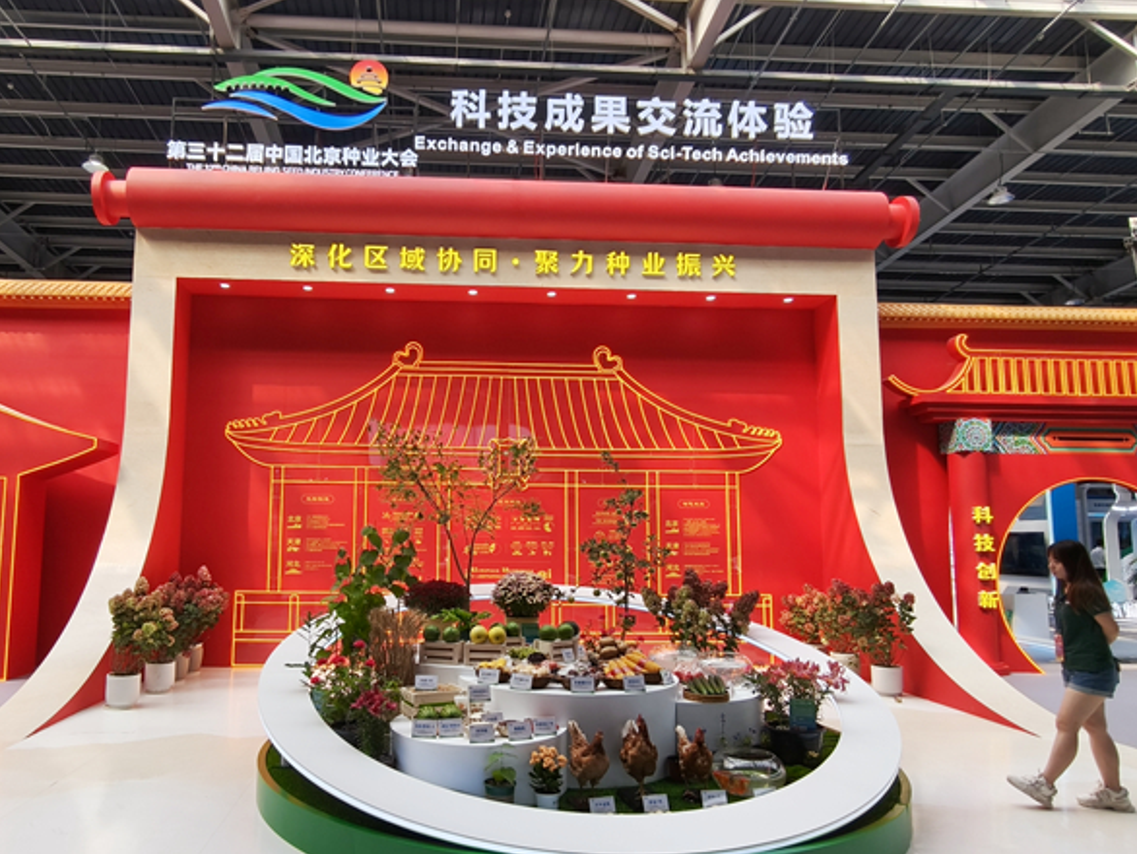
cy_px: 455
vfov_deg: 61.1
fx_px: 723
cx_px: 471
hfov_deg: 75.7
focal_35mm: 22
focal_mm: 2.32
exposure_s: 1/206
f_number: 2
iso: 50
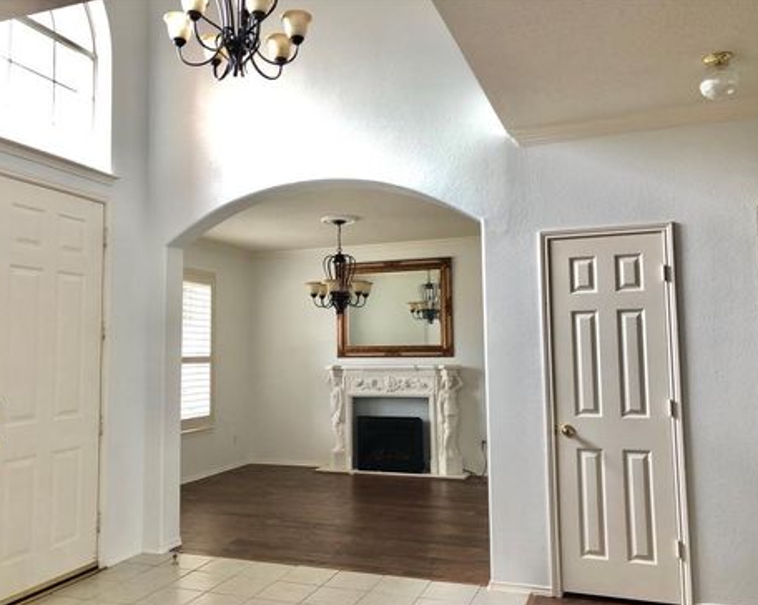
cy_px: 308
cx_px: 372
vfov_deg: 48.4
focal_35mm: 30
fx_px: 672
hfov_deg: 58.8
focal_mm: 3.99
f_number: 1.8
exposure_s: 1/30
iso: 40
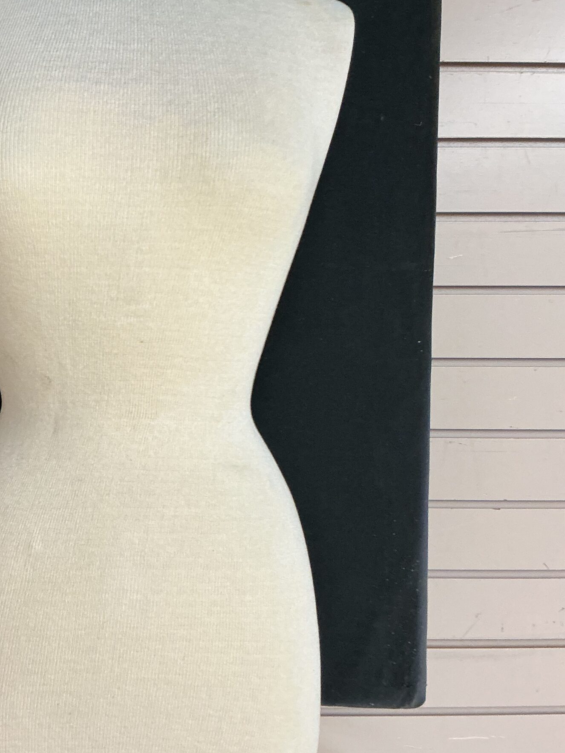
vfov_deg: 44.7
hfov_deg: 33.8
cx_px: 157
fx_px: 914
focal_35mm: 42
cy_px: 340
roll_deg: +0.1
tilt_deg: -4.8
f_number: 1.8
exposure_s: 1/60
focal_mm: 3
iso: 100
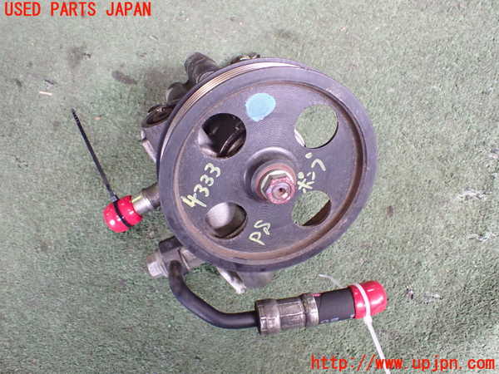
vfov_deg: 46.8
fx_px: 432
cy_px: 187
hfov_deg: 60.0
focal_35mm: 30
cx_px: 250
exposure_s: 1/125
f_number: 2.3
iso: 640
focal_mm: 5.4
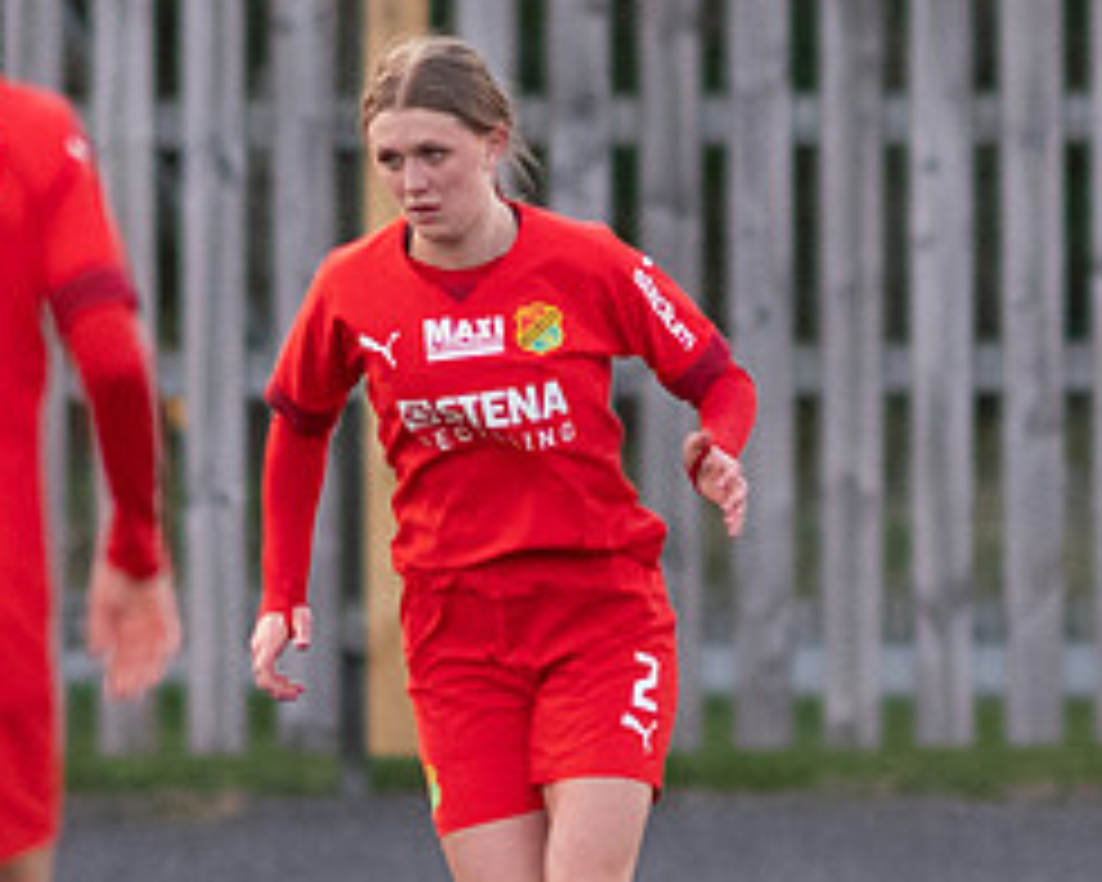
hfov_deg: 1.1
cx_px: 637
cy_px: 827
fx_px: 59653
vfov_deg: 0.8
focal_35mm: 1829
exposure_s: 1/800
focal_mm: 300
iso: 1800
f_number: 3.2
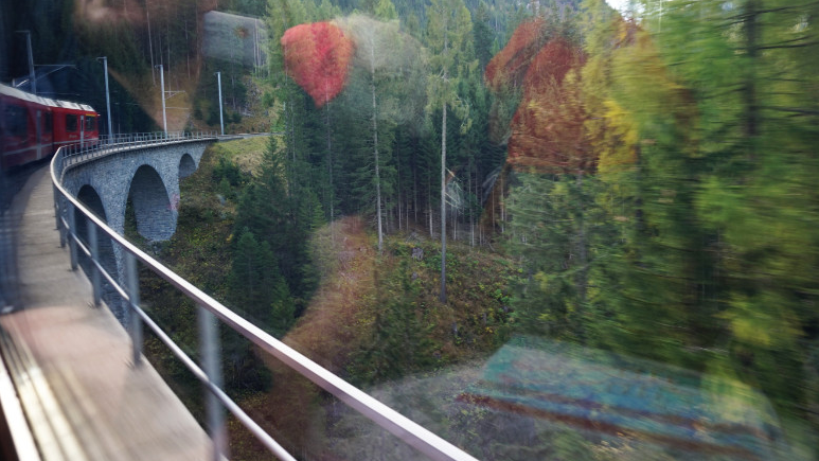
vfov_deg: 44.2
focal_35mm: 26
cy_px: 186
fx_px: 565
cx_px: 397
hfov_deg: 71.9
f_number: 4
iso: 125
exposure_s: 1/60
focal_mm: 16
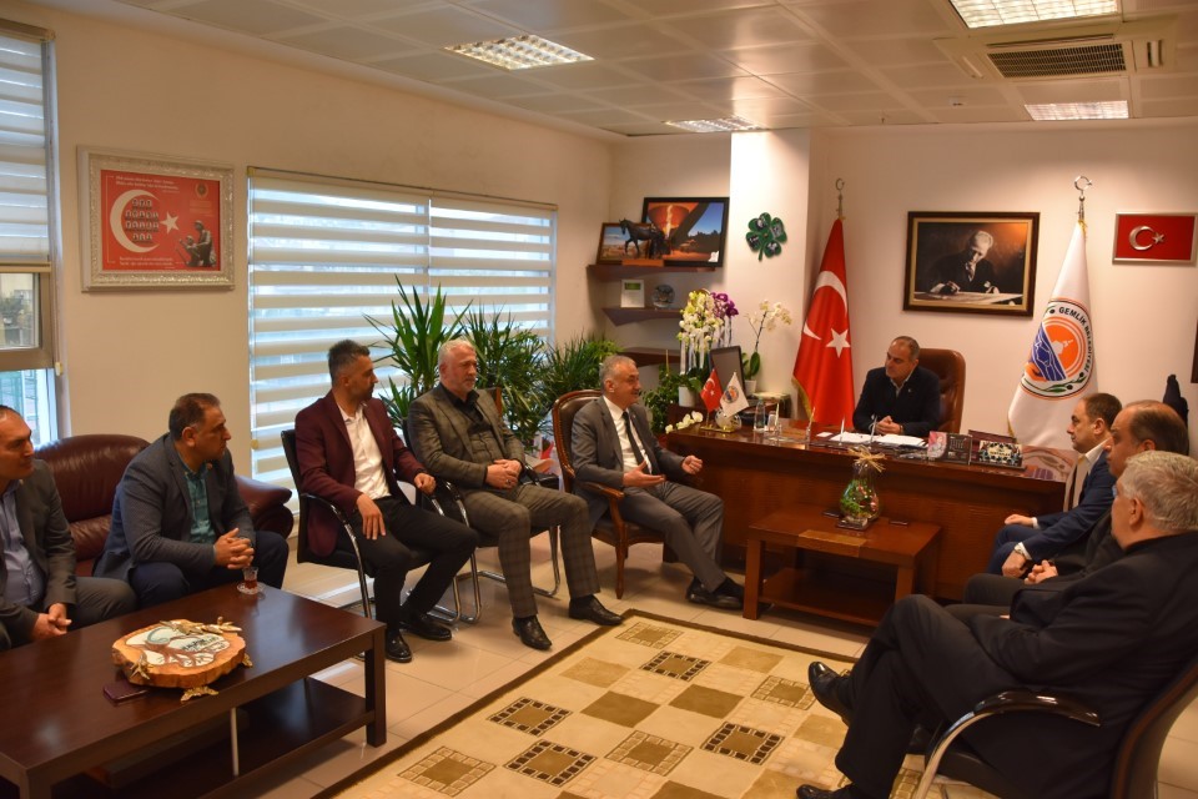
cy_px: 400
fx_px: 898
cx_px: 599
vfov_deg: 47.9
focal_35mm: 27
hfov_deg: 67.4
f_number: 4.5
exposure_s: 1/80
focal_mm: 18
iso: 800
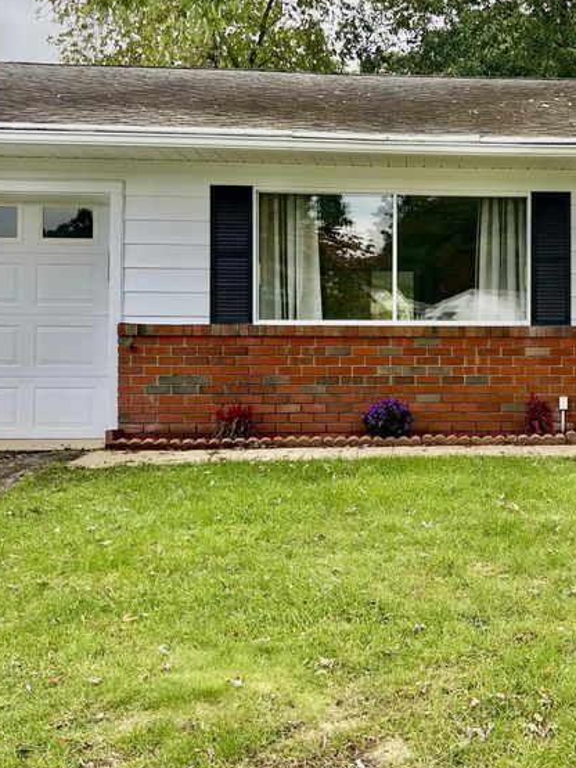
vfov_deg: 39.5
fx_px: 1065
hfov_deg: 29.3
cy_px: 311
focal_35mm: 48
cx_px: 492
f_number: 1.5
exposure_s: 1/775
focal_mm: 5.7
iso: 50
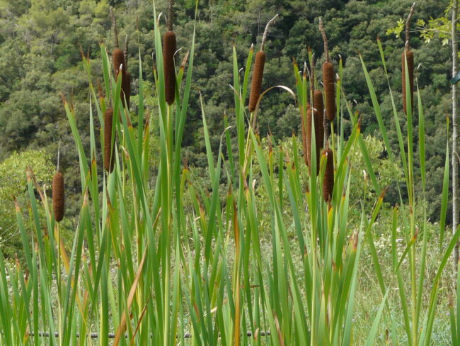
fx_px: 1795
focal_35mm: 135
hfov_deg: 14.6
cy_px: 173
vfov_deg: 11.0
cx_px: 230
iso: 100
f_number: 4.5
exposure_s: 1/250
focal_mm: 14
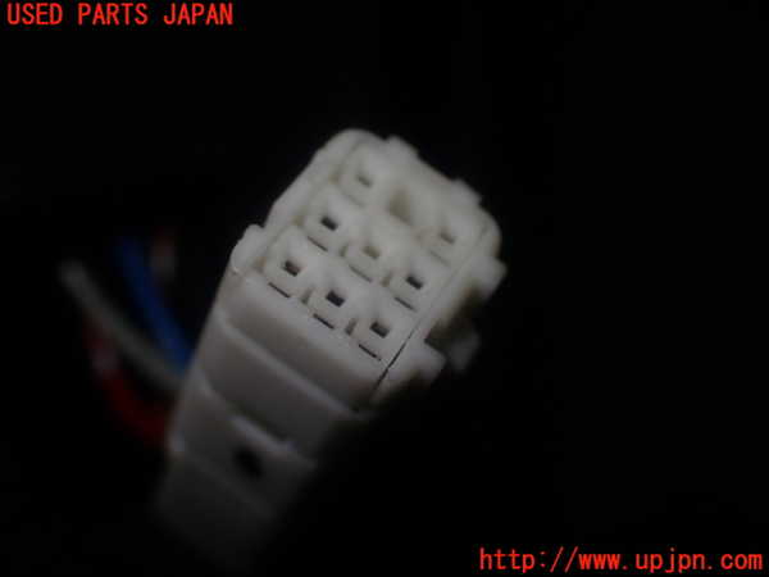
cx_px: 384
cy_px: 288
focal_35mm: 54
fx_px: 1200
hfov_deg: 35.5
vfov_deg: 27.0
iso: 100
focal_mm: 9.65
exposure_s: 1/160
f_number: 3.3
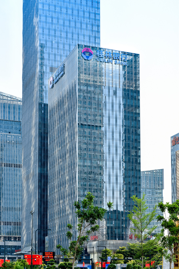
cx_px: 90
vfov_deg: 28.8
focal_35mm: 70
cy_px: 134
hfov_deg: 19.5
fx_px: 522
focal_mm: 70
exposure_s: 1/100
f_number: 8
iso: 100
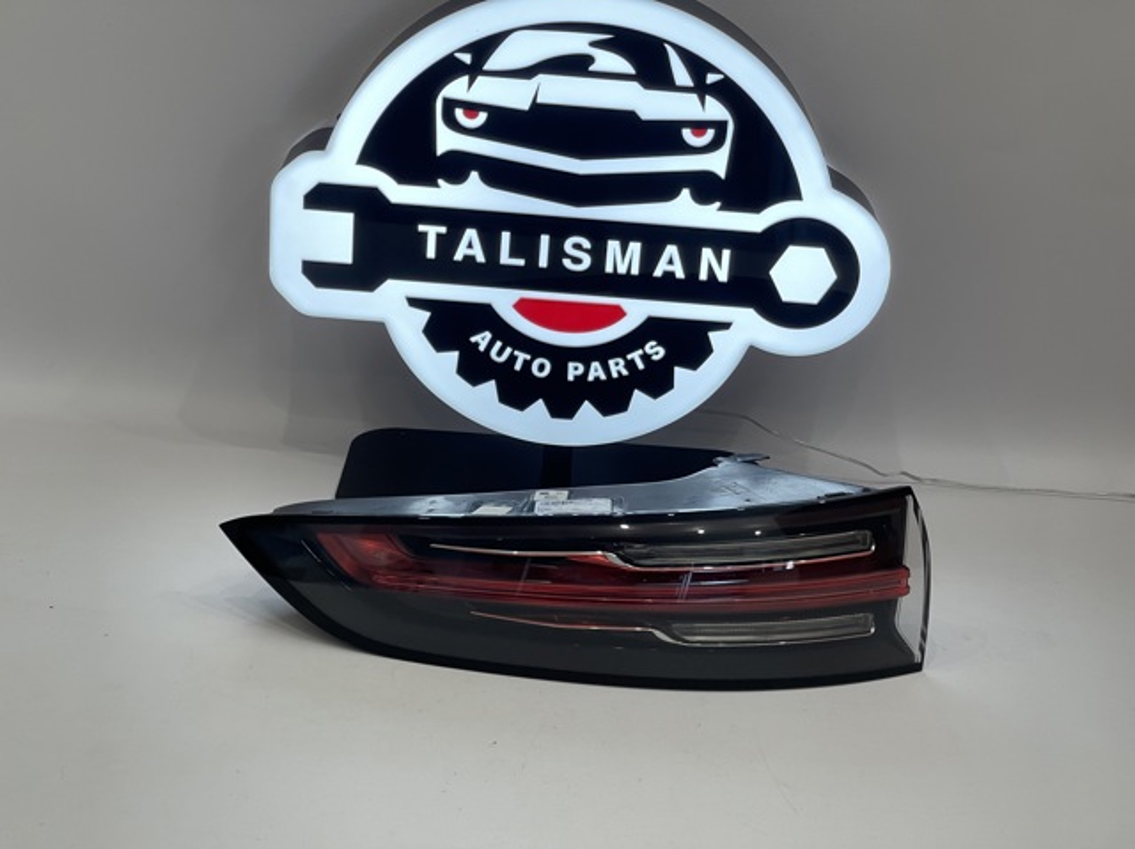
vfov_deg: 22.9
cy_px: 424
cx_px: 568
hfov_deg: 30.3
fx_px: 2097
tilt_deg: -21.8
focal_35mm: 64
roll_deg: -3.8
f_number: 2.2
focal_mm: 7.5
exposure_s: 1/100
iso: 64
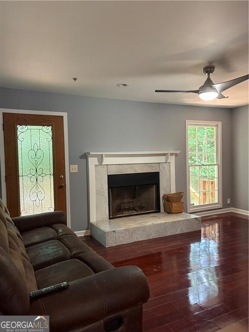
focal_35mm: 26
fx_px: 249
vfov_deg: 67.3
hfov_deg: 53.1
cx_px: 124
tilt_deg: -1.3
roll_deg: +1.5
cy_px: 166
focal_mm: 5.96
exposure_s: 1/60
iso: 320
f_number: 1.6
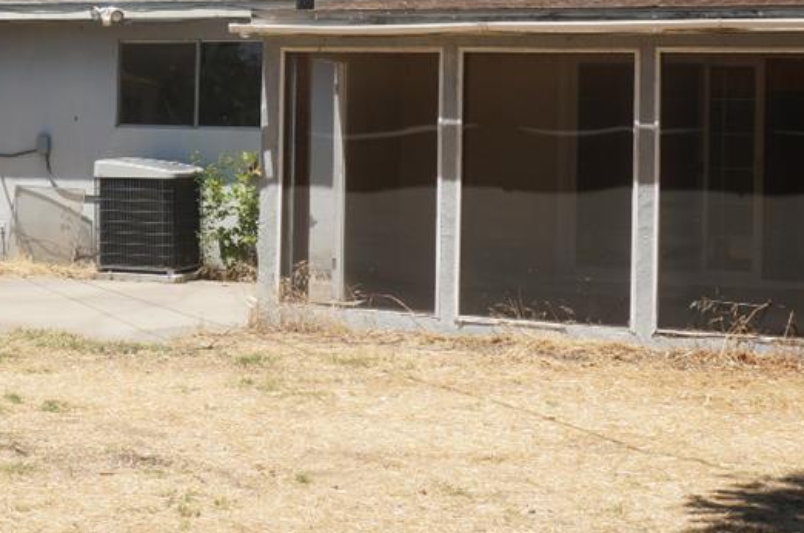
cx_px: 129
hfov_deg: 28.5
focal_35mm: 69
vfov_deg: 19.4
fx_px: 1538
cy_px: 103
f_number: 14
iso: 100
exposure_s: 1/80
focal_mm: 16
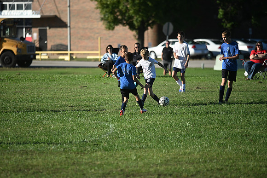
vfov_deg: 4.6
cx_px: 134
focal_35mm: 300
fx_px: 2225
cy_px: 89
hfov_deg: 6.9
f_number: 4
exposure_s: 1/3200
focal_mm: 300
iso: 320
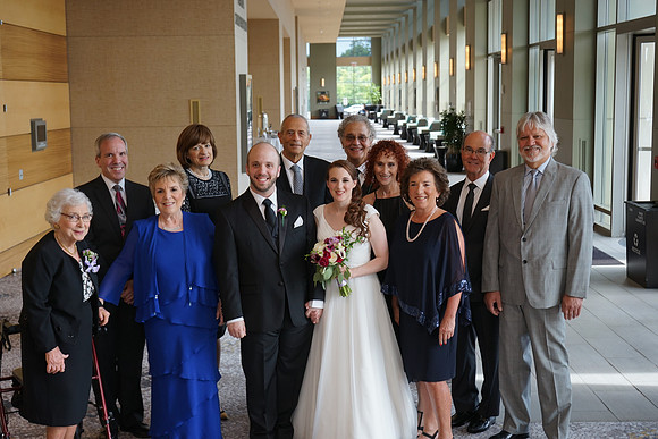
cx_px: 329
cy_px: 220
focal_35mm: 51
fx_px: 932
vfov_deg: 26.5
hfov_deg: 38.9
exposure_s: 1/125
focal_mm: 51
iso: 500
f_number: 5.6
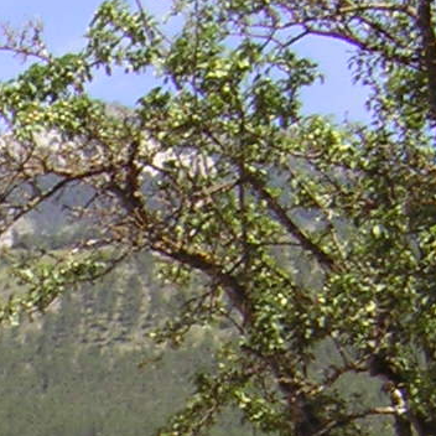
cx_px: -85
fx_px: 2921
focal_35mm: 205
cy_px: 611
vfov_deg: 8.4
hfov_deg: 8.4
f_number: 6.2
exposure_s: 1/155
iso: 50
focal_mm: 6.6
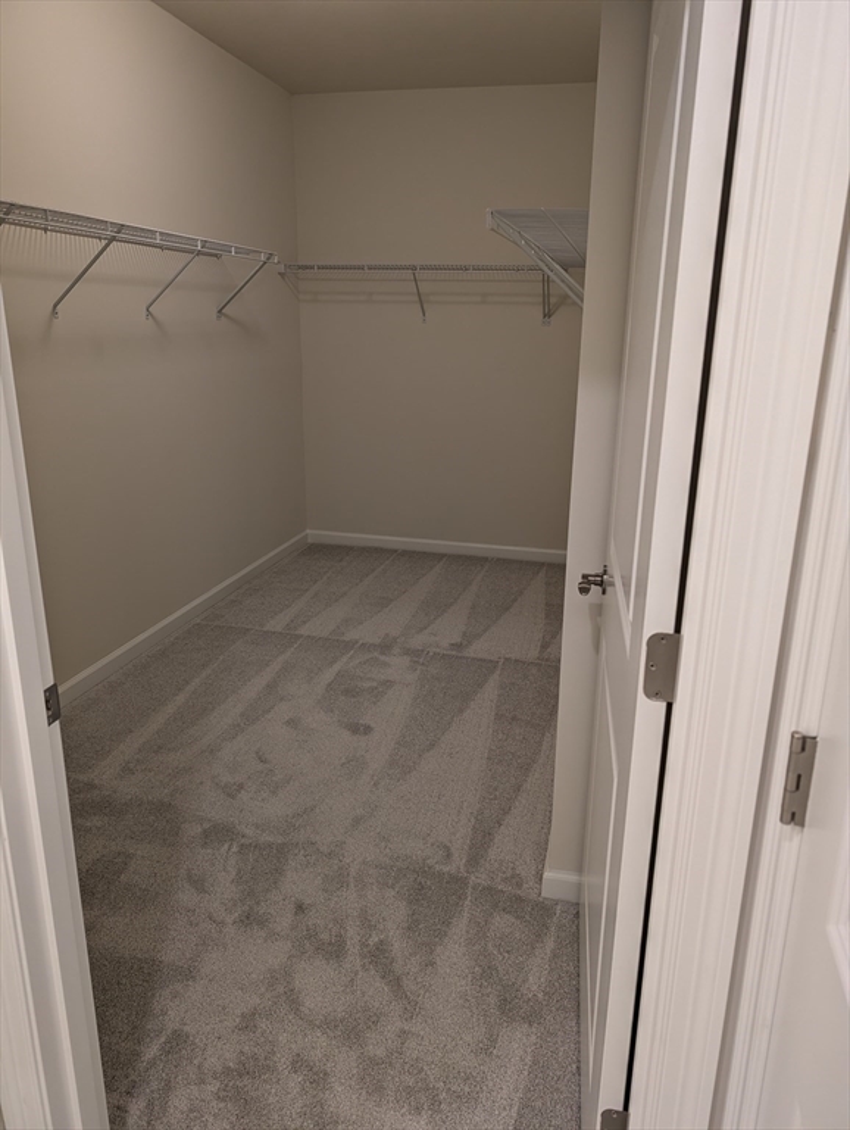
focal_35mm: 24
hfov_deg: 56.9
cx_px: 425
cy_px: 565
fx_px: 784
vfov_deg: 71.5
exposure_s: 1/120
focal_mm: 6.9
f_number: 1.68
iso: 241
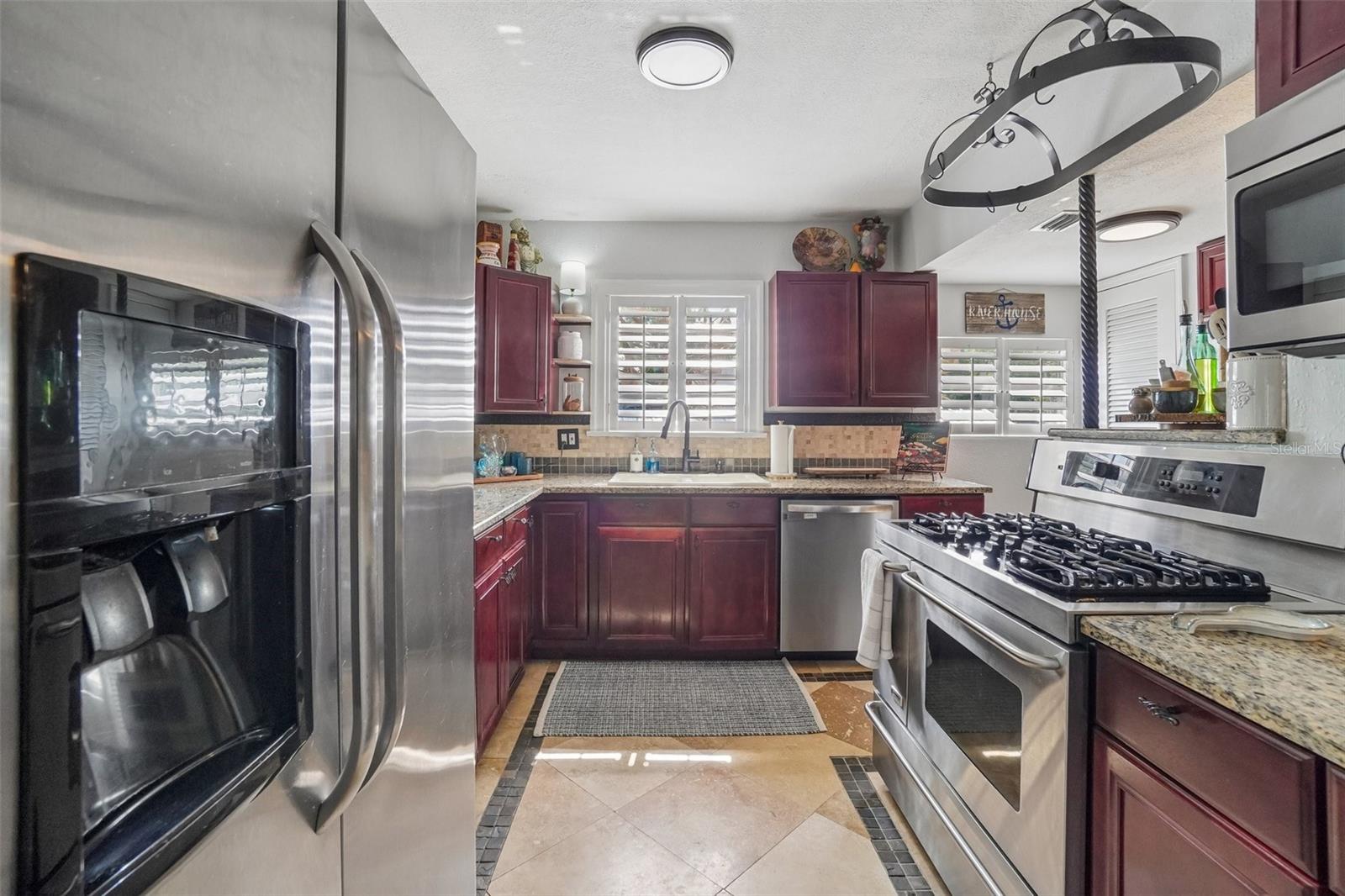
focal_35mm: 15
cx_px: 672
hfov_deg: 100.4
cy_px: 448
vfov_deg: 77.3
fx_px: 560
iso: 250
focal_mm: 10
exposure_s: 1/30
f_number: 8
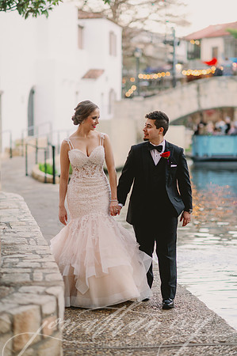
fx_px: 841
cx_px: 118
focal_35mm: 85
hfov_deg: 16.0
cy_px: 178
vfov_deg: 23.9
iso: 500
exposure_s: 1/500
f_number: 2
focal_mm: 85
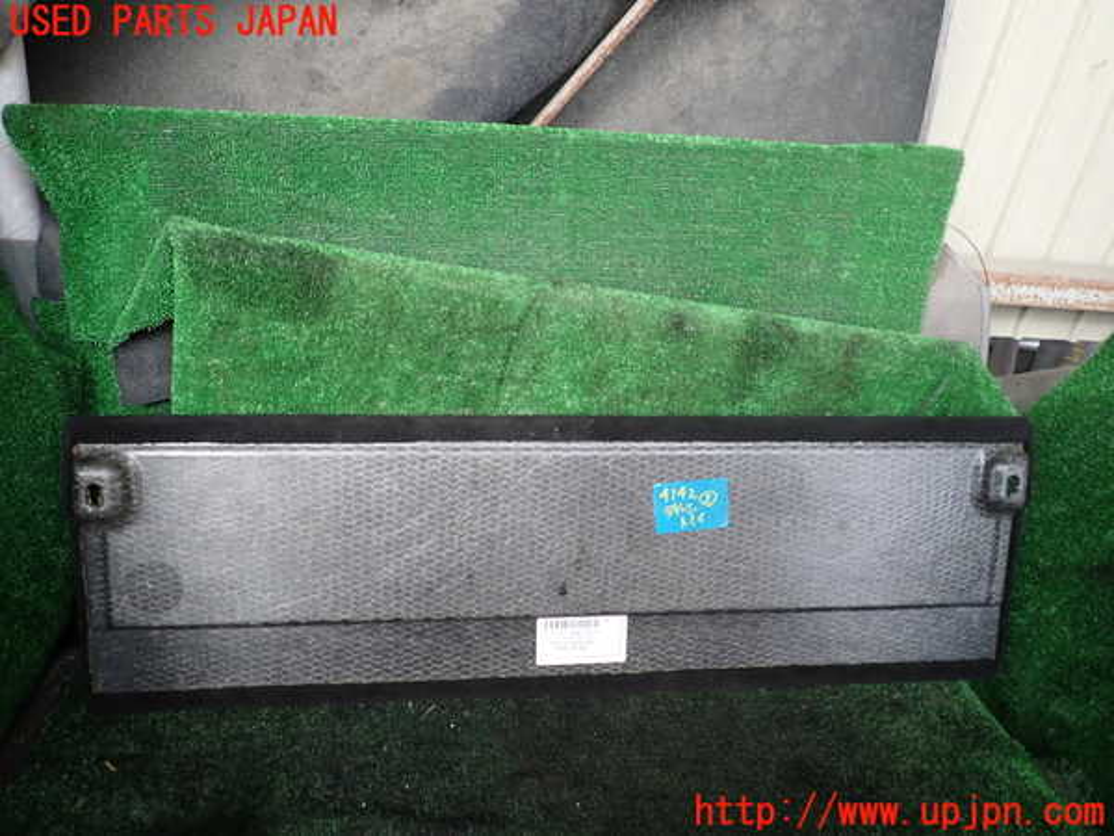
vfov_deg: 54.9
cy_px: 418
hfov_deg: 69.4
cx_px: 557
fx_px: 805
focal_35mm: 25
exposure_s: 1/60
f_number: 2
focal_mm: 4.5
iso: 100
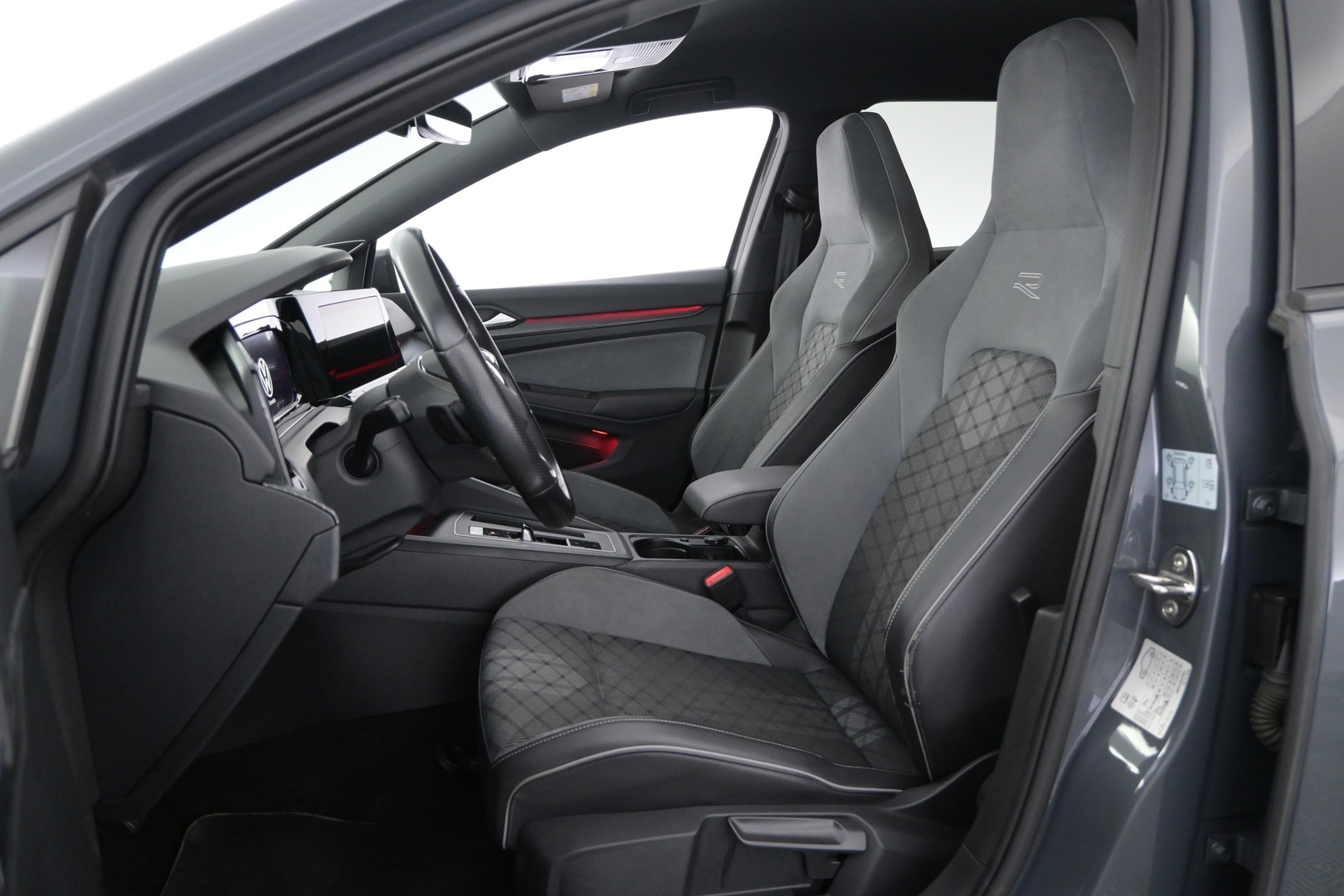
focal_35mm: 27
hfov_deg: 67.4
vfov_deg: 47.9
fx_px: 1008
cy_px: 448
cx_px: 672
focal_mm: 18
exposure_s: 1/40
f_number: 3.5
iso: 2500
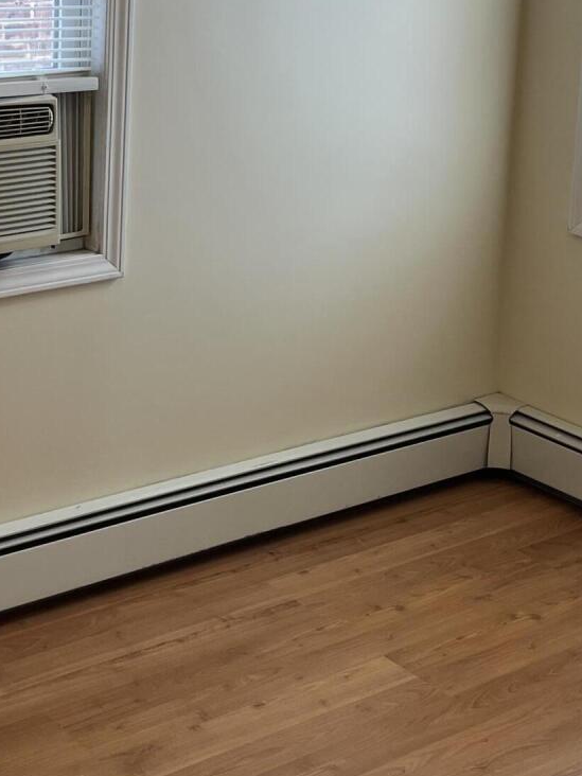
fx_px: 1592
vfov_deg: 26.4
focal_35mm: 71
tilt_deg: -6.5
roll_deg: -2.8
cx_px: 242
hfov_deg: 20.7
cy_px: 71
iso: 40
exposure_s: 1/190
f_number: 1.5
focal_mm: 5.7
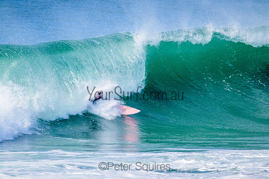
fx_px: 5979
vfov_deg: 1.7
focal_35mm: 800
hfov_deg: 2.6
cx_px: 134
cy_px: 90
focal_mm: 800
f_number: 11
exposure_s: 1/2000
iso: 2000
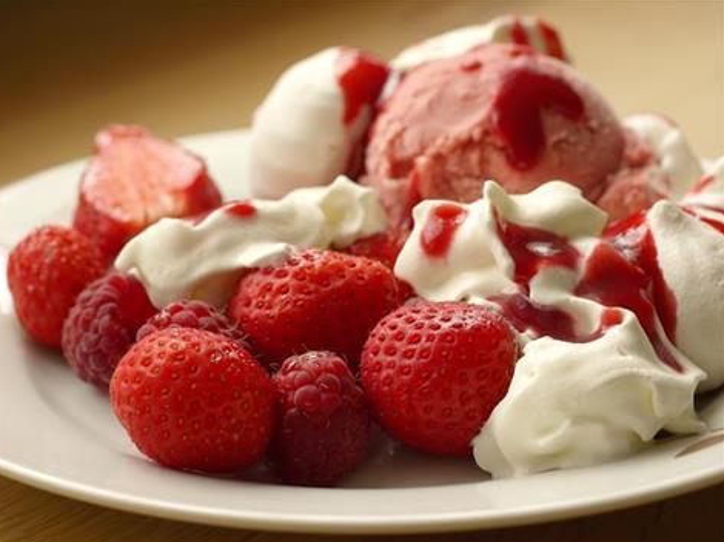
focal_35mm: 92
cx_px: 356
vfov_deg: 16.0
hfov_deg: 21.3
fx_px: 1923
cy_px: 274
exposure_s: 1/100
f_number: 5.6
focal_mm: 45
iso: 100
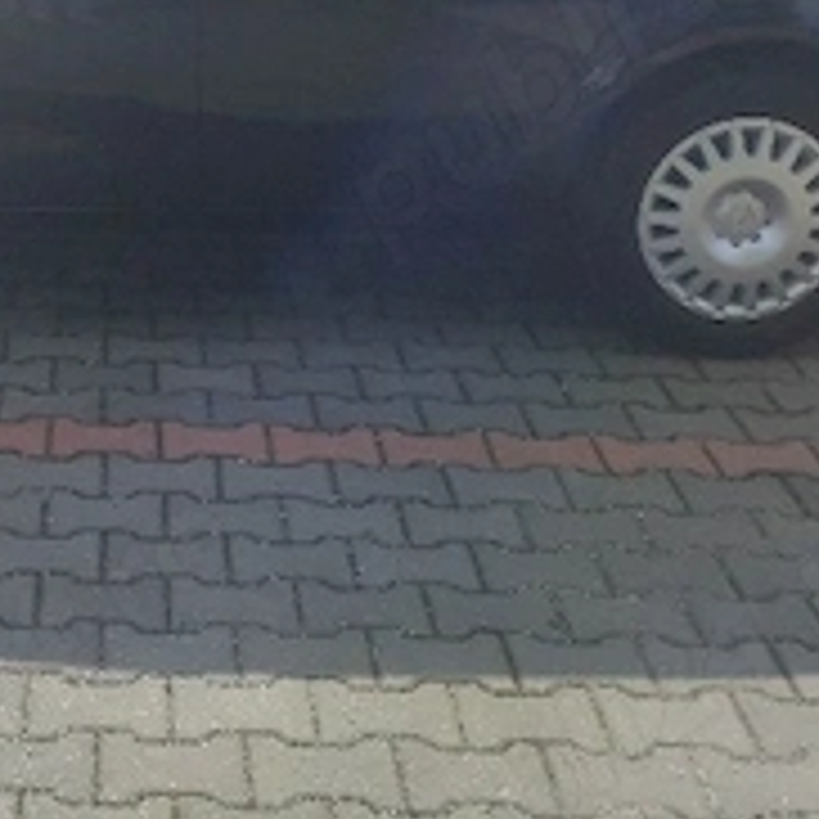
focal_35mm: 70
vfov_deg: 23.8
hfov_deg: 24.1
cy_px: 40
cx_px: 117
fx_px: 1874
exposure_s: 1/769
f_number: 1.89
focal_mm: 5.89
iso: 50
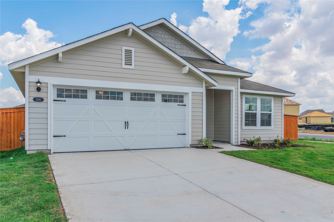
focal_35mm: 26
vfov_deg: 50.4
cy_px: 111
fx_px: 237
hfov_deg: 70.4
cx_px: 167
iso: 100
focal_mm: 17
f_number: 9
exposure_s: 1/320
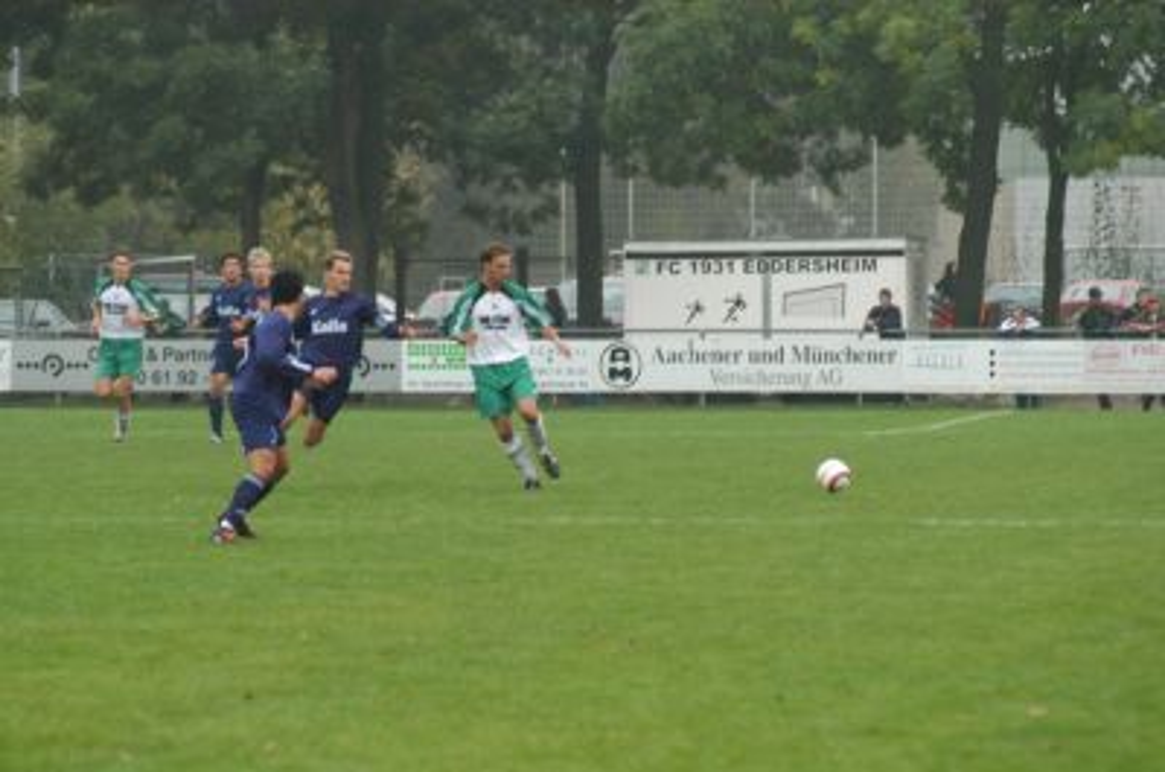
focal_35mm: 300
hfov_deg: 6.9
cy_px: 386
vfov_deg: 4.6
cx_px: 582
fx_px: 9689
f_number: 4.5
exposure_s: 1/320
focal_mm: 200
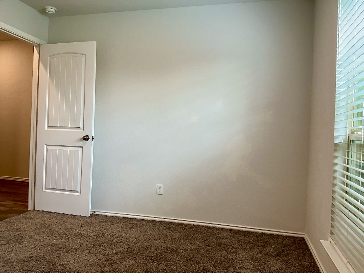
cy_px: 136
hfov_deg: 65.3
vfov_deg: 51.4
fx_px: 284
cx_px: 182
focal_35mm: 27
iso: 50
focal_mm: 3
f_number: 1.8
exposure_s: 1/60
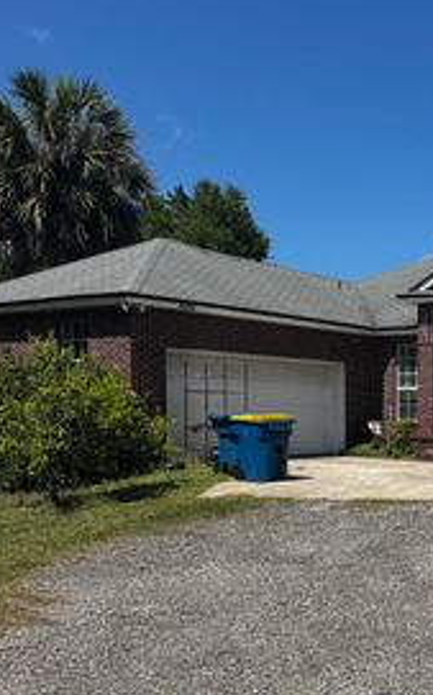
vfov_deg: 42.1
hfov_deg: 25.2
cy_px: 465
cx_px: 489
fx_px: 889
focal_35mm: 47
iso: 80
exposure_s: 1/4950
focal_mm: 6.76
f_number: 1.78
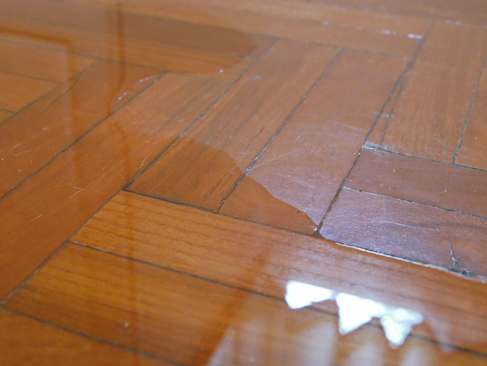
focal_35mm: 50
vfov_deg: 29.1
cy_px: 183
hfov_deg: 38.2
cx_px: 244
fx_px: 704
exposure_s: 1/8
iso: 3200
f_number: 5.6
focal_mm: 25
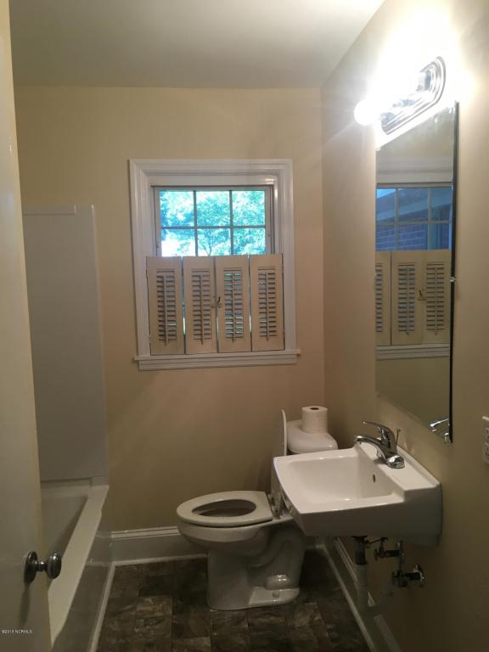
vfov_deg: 61.7
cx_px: 244
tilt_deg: -5.6
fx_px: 546
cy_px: 326
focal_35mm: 29
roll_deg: +1.4
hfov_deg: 48.2
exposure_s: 1/30
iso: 32
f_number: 2.2
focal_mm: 4.15
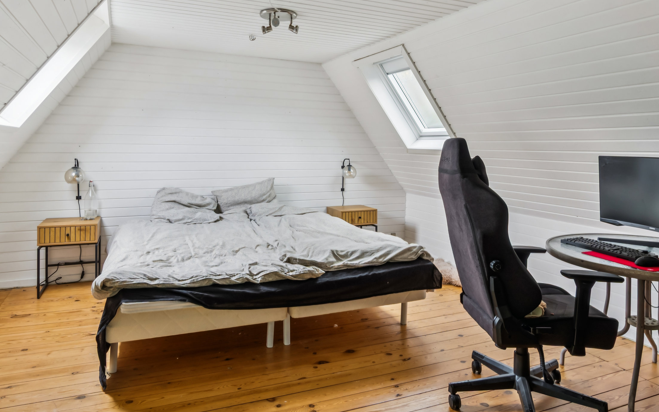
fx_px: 449
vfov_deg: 48.8
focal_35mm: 25
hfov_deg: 72.5
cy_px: 155
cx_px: 351
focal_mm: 12
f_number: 8
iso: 200
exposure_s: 1/5
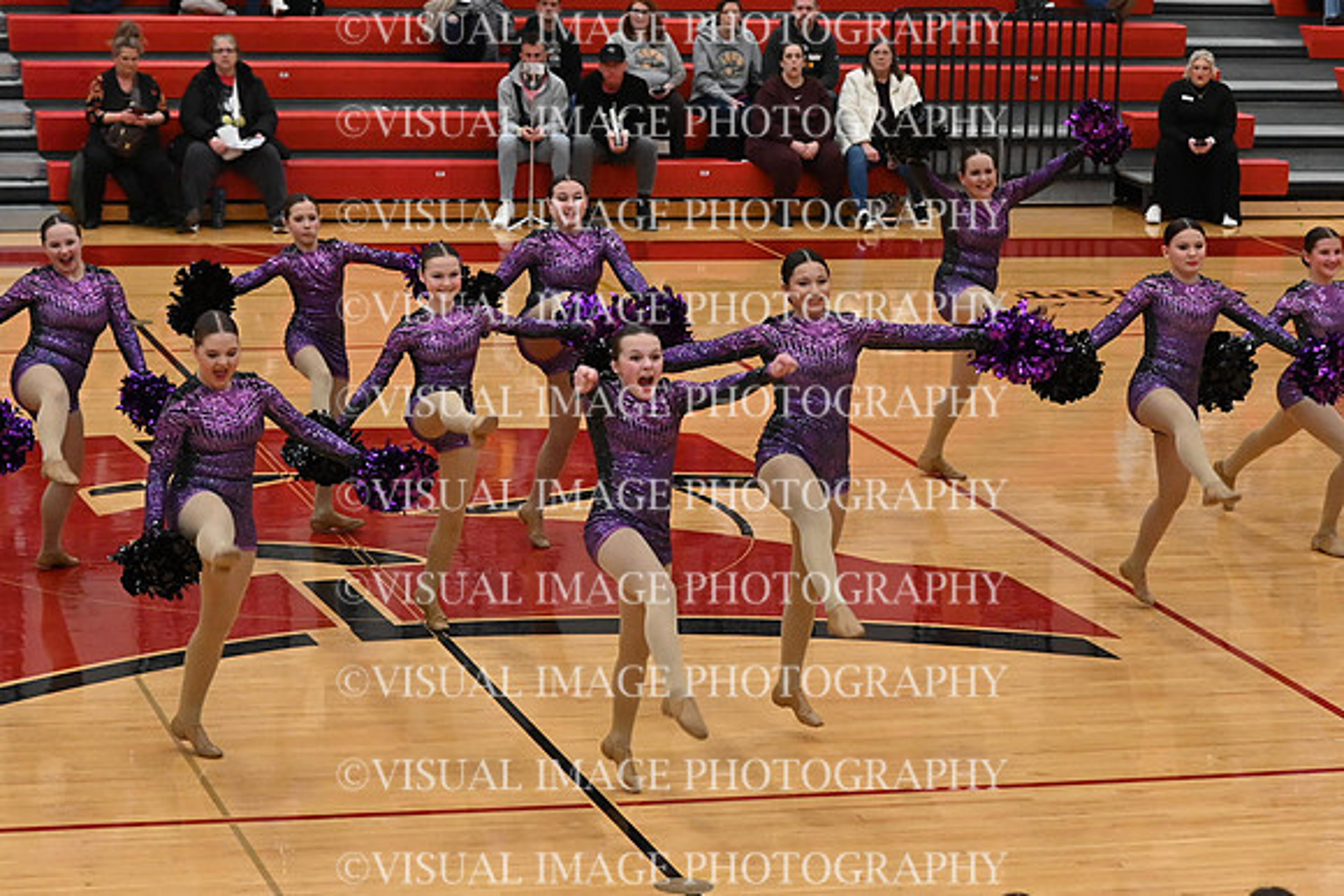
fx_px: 3921
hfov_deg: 19.5
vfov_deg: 13.0
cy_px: 448
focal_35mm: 105
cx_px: 672
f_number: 4
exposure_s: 1/400
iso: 6400
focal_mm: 70
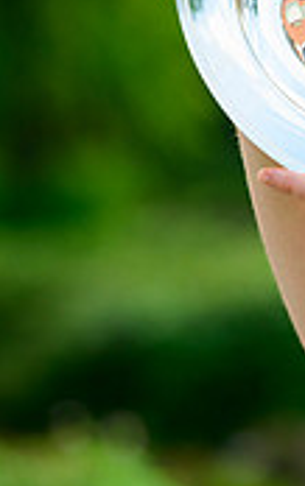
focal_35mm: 527
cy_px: 169
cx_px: 742
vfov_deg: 4.0
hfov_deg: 2.5
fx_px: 6997
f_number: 4
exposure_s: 1/200
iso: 160
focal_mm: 155
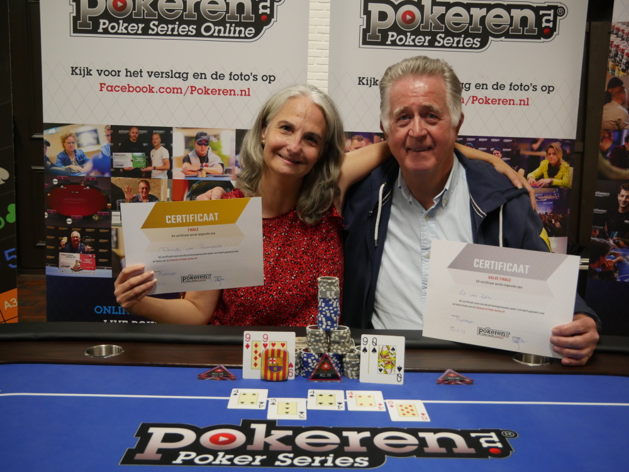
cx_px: 314
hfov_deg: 46.8
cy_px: 236
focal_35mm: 40
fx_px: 727
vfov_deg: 36.0
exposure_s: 1/60
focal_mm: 20
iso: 1250
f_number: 4.1
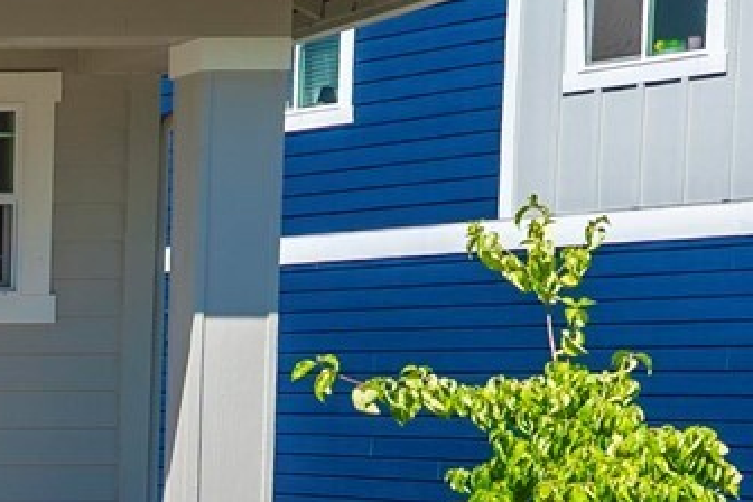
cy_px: 121
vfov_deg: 12.3
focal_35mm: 111
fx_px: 2322
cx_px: -783
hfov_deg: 14.9
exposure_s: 1/160
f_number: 7.1
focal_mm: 22
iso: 80
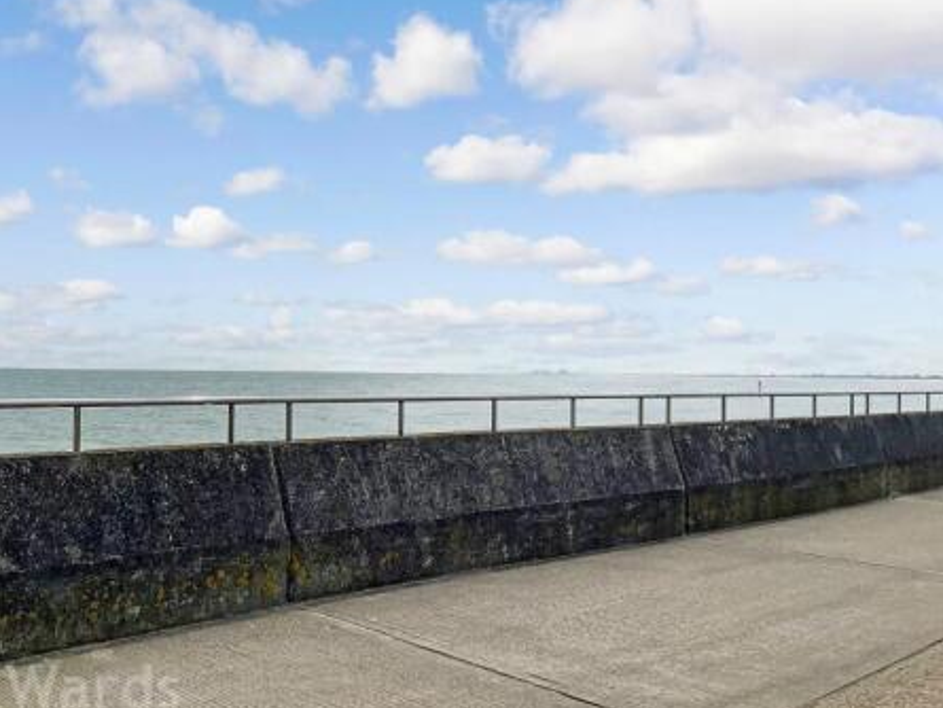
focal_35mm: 38
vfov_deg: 37.7
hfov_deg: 48.4
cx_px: 342
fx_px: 1035
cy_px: 372
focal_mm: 3
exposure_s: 1/6536
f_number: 1.8
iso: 20
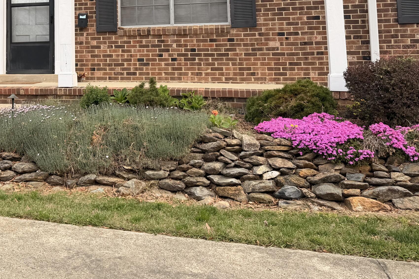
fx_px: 512
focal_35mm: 44
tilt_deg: +4.3
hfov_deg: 41.9
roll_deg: +0.6
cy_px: 19
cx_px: 66
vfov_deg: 29.1
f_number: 1.78
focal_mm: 6.76
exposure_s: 1/1211
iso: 80
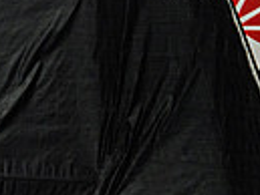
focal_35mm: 615
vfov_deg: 2.4
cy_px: 459
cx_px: 329
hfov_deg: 3.2
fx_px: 4624
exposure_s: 1/2500
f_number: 6.3
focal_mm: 115
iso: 400
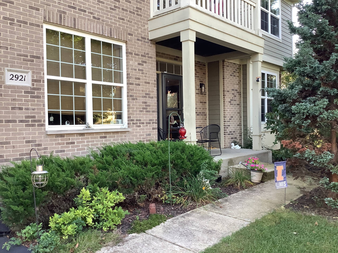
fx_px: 303
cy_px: 126
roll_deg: +1.7
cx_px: 169
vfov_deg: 45.4
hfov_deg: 58.4
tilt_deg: -4.1
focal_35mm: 31
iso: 80
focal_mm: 3.3
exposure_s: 1/120
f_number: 2.4
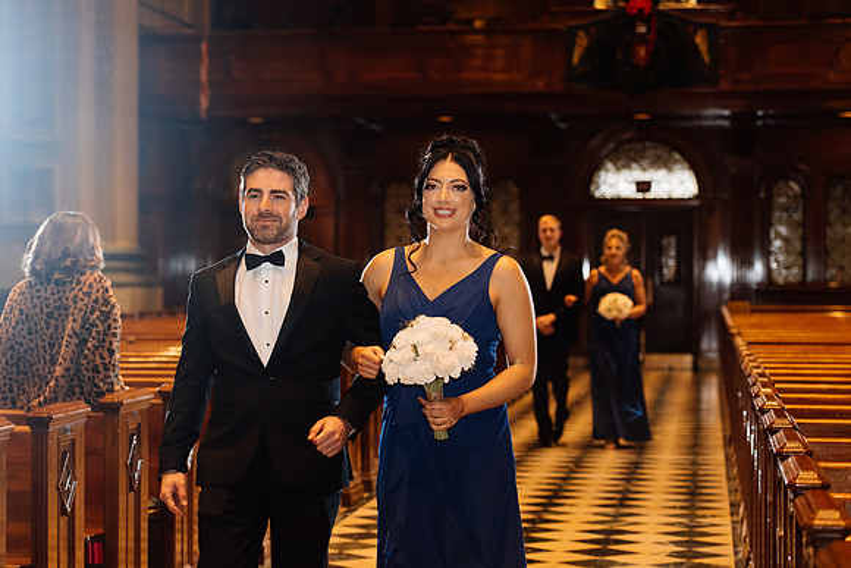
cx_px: 338
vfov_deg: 15.7
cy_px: 284
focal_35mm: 87
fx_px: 2059
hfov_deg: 23.3
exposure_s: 1/200
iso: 2000
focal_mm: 70
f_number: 3.5
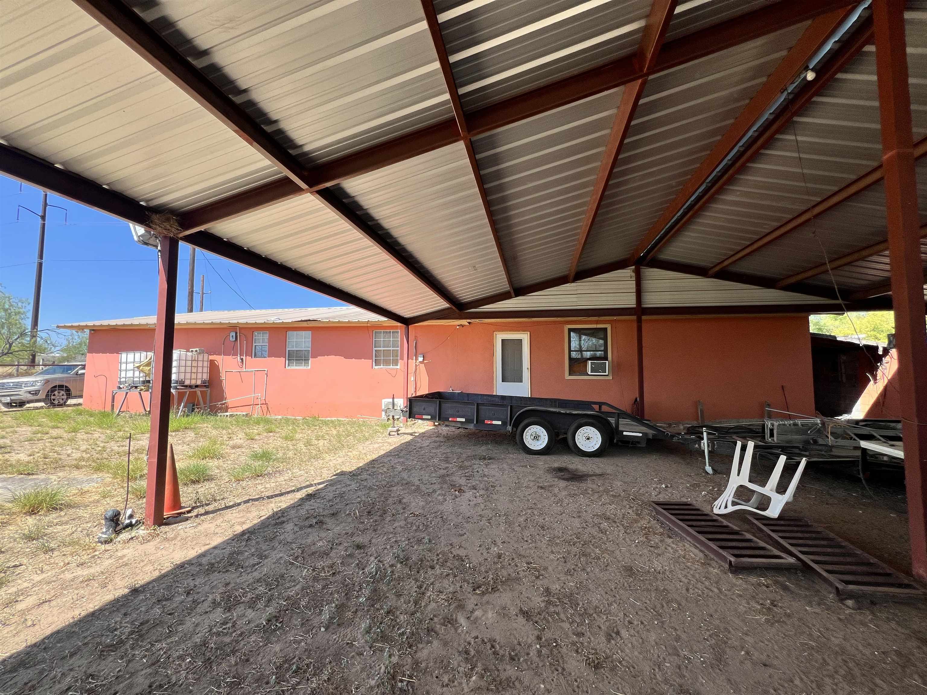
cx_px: 464
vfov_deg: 89.9
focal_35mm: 13
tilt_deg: +3.3
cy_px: 348
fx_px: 348
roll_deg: +0.2
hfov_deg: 106.2
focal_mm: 1.57
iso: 32
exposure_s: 1/589
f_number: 1.8
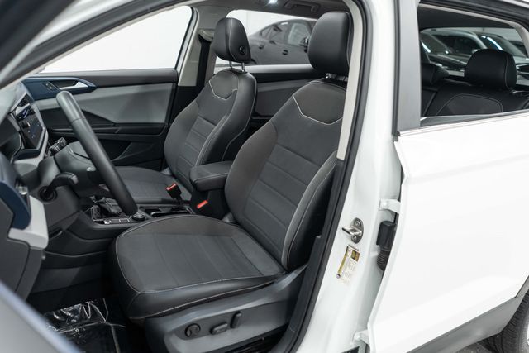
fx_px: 412
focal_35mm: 28
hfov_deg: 65.5
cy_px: 176
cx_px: 264
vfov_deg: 46.4
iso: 640
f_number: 3.5
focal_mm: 28
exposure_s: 1/40
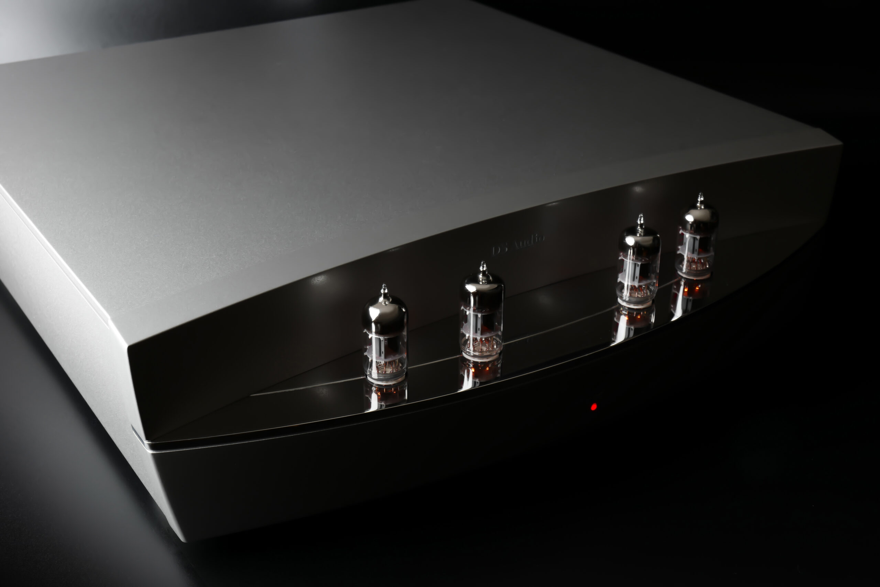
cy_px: 294
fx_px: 1173
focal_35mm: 48
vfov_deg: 28.1
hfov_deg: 41.1
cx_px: 440
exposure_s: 5
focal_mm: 48
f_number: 14
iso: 50
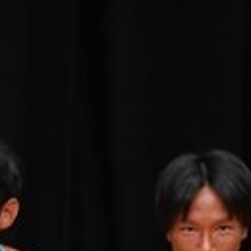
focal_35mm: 1377
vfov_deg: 1.3
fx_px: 11296
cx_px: -172
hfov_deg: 1.3
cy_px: 448
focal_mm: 180
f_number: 5.6
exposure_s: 1/400
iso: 3200
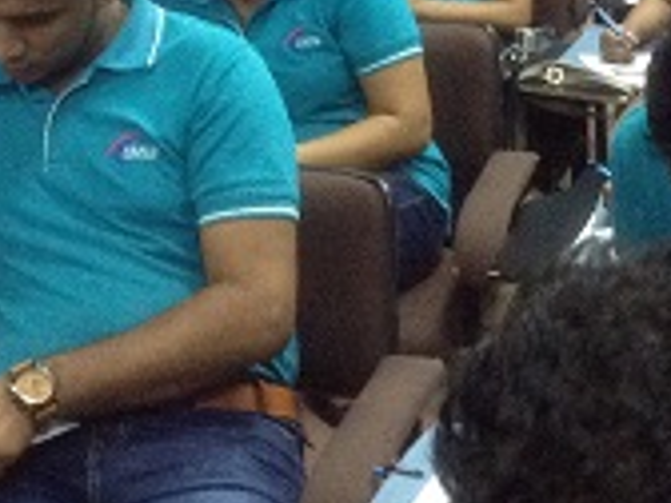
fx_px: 1900
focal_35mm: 98
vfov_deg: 14.7
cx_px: 288
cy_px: -74
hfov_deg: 20.0
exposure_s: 1/15
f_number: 2.4
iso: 320
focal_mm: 3.3
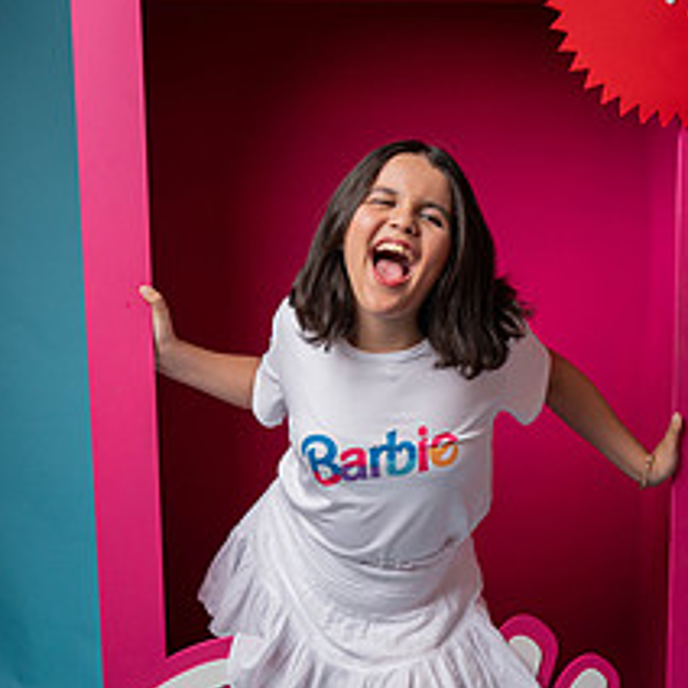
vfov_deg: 26.1
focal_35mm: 65
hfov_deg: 26.4
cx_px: 406
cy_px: 519
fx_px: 1462
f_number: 6.3
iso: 250
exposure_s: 1/250
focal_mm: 36
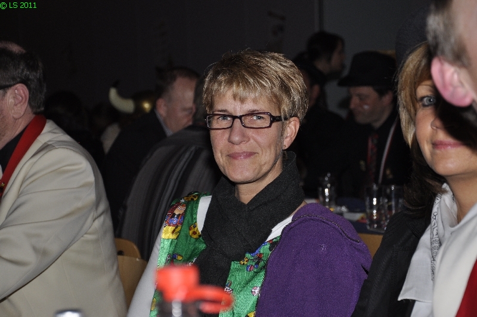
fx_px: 1310
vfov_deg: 13.8
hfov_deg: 20.6
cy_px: 158
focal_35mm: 99
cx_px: 238
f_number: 5.3
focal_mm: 66
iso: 400
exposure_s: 1/60
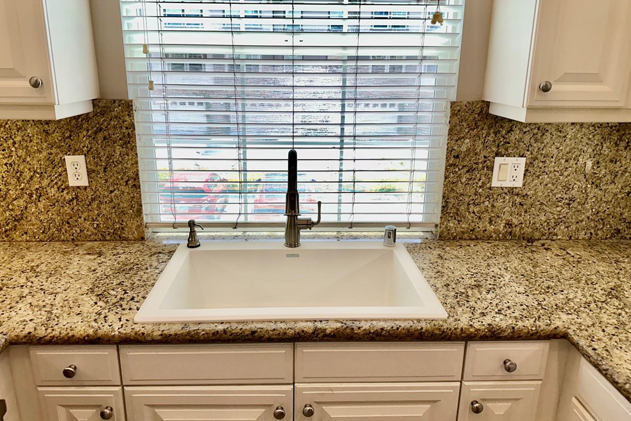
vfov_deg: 49.5
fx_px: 456
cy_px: 199
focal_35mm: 26
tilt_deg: -15.5
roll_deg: -0.9
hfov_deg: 69.4
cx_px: 306
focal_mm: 6.86
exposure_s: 1/836
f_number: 1.78
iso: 125
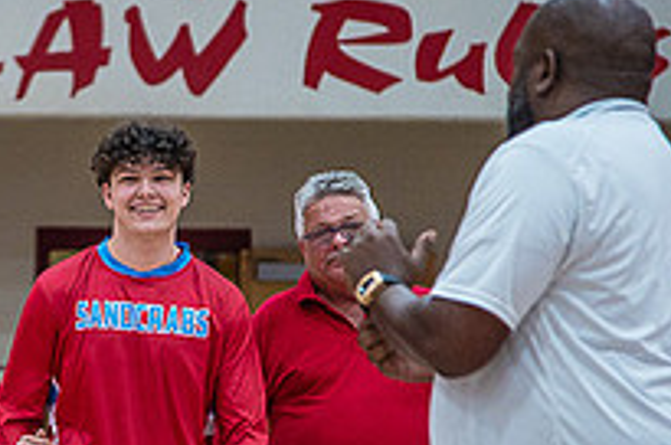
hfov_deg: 6.0
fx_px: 6327
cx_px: -56
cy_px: 291
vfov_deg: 4.0
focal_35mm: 340
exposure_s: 1/320
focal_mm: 120
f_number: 4
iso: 2000
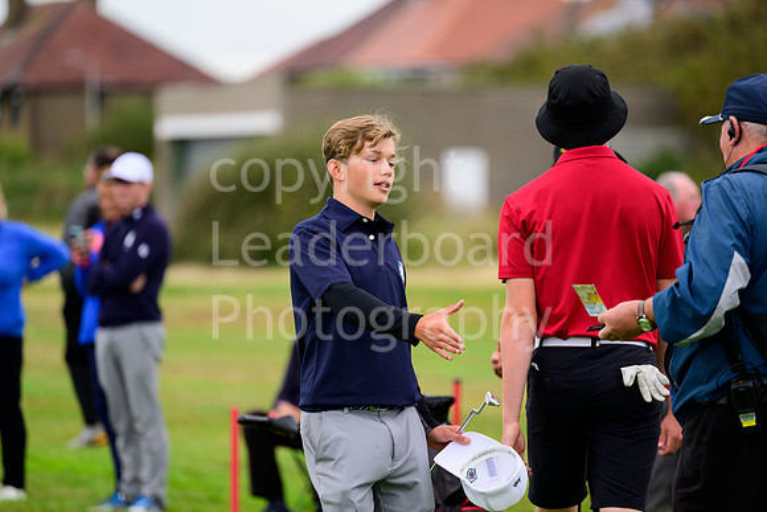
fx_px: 7671
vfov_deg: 3.8
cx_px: 384
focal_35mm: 360
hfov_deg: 5.7
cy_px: 256
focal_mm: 360
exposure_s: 1/1000
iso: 1000
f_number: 5.6
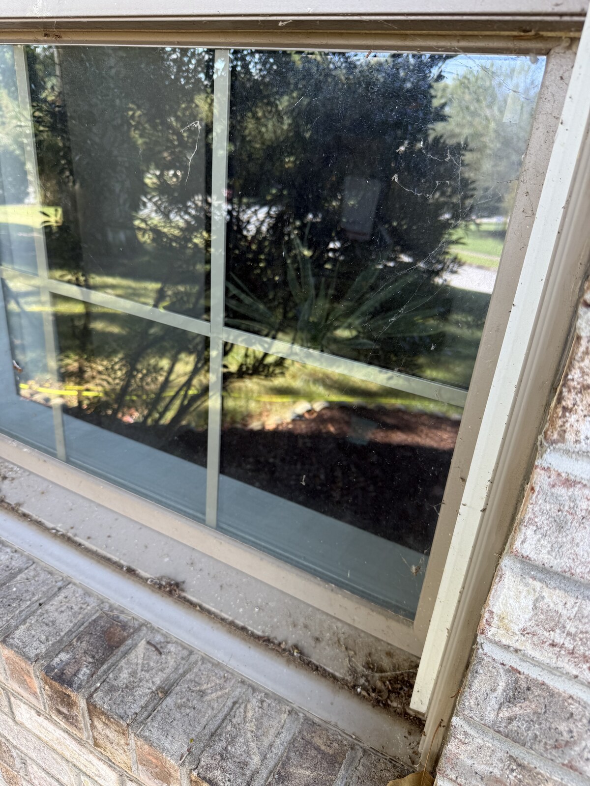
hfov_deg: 56.8
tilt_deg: -25.4
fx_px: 545
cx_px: 295
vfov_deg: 71.6
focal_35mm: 24
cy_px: 393
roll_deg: -5.3
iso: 50
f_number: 1.78
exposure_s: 1/140
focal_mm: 6.76
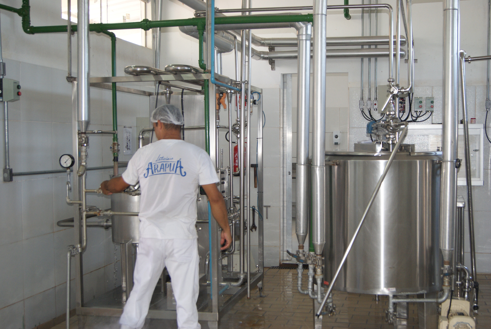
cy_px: 164
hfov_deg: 43.6
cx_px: 246
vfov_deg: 29.9
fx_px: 614
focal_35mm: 45
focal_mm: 30
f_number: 4.5
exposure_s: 1/60
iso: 400
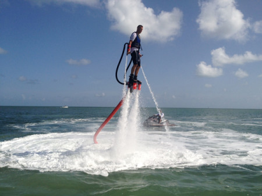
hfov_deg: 52.7
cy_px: 98
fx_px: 265
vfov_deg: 40.7
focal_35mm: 35
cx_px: 131
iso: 64
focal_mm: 4.28
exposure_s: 1/3953
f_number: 2.4
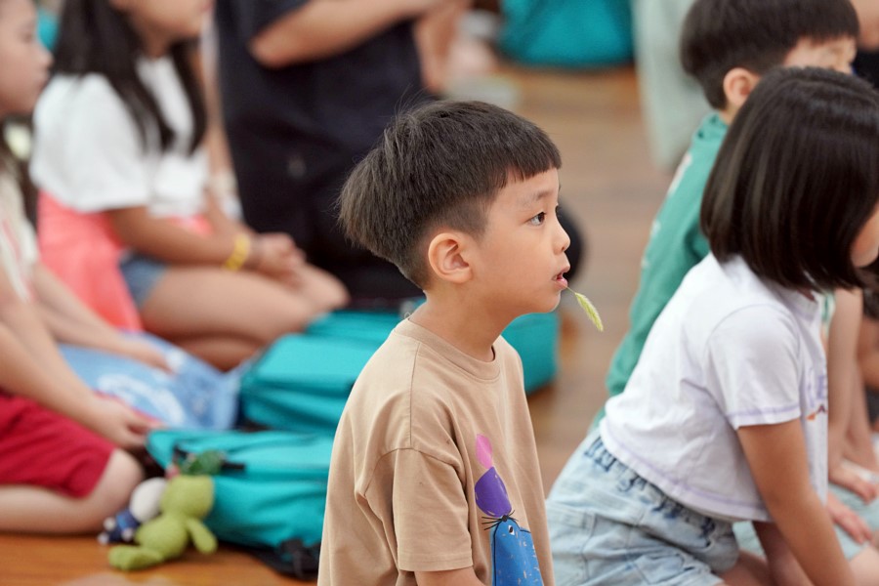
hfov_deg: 10.3
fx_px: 4883
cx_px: 440
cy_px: 293
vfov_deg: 6.9
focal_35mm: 200
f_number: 4
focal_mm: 200
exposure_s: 1/250
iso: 3200
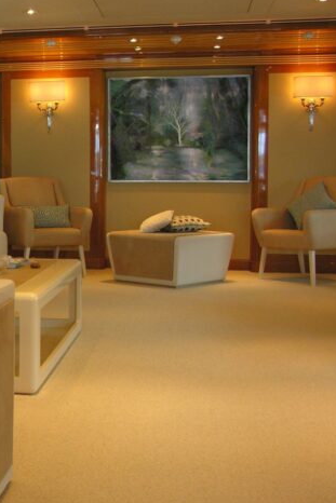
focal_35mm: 60
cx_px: -56
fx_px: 839
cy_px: 288
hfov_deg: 21.2
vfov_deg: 33.3
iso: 175
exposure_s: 1/30.7
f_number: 2.8
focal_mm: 8.9
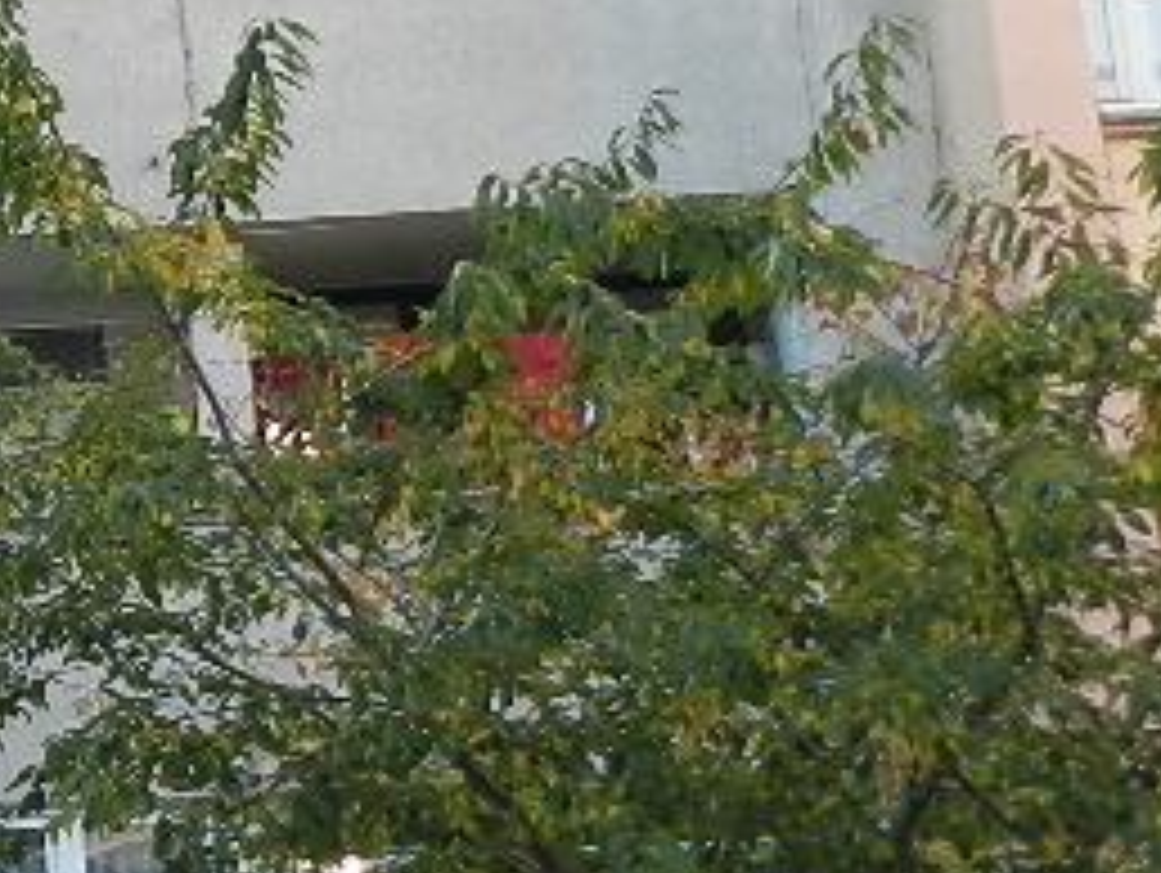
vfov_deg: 11.6
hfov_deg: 13.6
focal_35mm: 127
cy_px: 122
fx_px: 4263
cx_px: -1044
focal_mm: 5.6
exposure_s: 1/200
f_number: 3.7
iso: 160
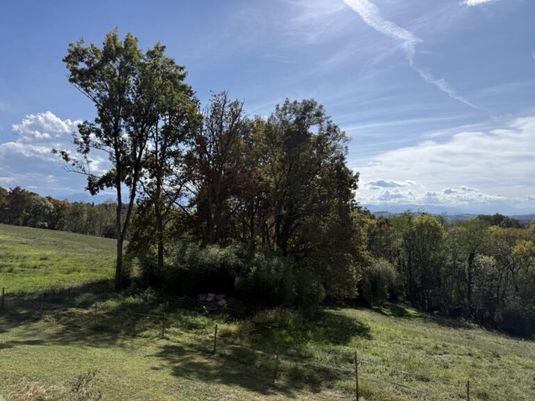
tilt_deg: +1.8
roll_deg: -0.2
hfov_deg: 71.6
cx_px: 268
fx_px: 371
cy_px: 200
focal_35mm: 24
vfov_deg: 56.8
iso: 80
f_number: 1.78
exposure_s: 1/9091
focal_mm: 6.76
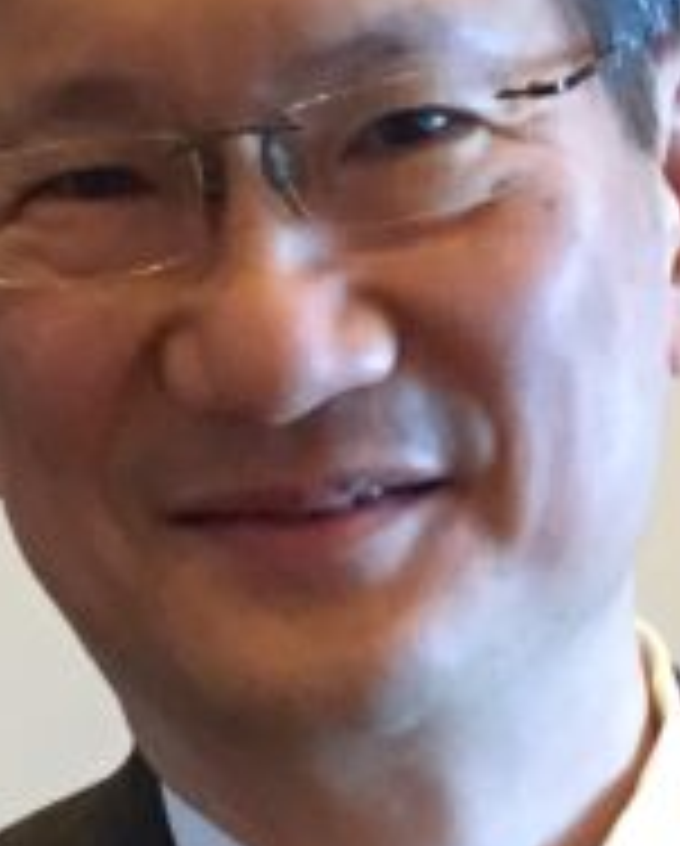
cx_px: 635
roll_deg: -0.5
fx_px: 3865
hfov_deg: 10.0
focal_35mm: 154
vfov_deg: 11.2
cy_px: 1760
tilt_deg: -10.1
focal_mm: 4.15
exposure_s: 1/30
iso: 250
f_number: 2.2
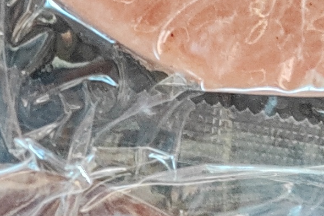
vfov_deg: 7.9
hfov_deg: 11.5
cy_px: 58
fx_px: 1565
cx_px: -84
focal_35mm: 174
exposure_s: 1/33
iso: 5000
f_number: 1.8
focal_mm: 6.14
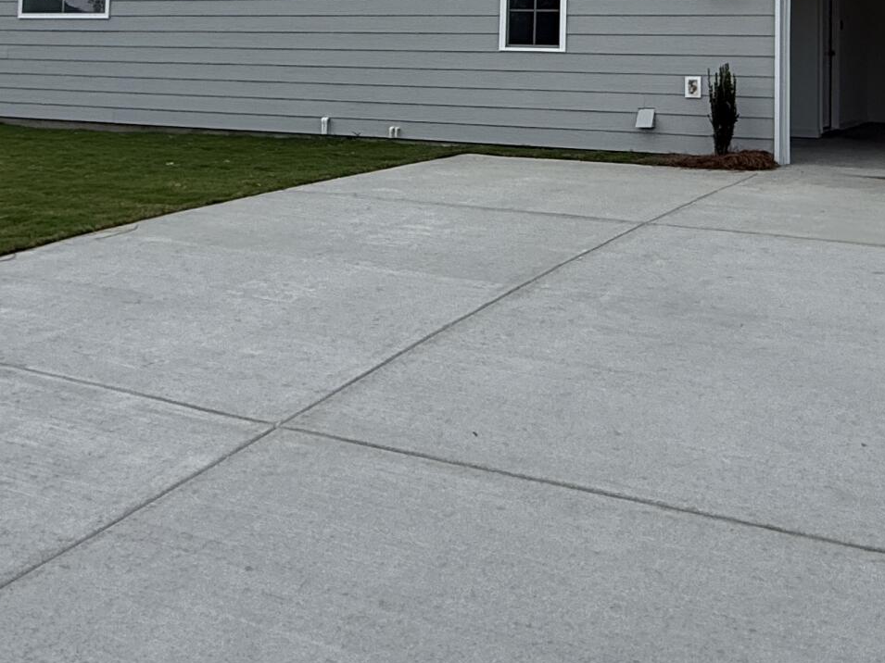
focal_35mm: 44
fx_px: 1125
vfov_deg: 30.6
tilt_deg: +3.3
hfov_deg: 42.7
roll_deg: -0.6
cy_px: 6
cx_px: 545
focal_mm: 2.22
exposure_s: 1/1961
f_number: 2.2
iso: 50
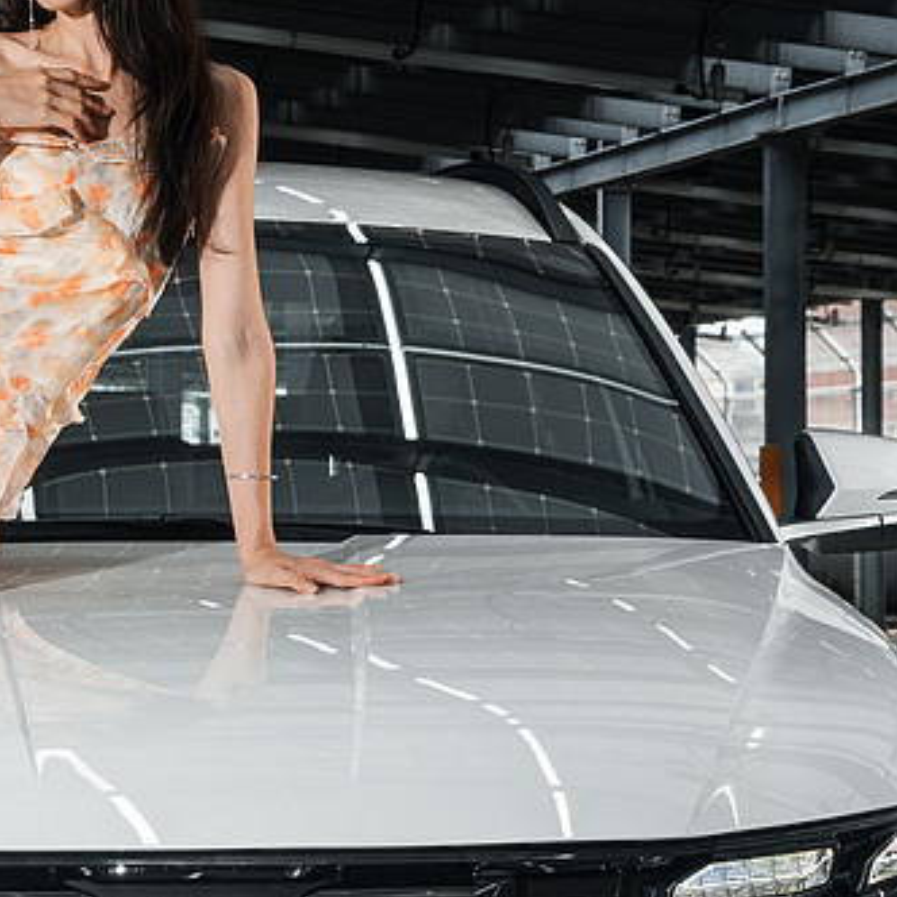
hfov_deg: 11.6
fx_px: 4398
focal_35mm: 150
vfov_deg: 11.6
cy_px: 369
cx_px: 97
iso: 400
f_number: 5.6
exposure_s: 1/40
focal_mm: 75
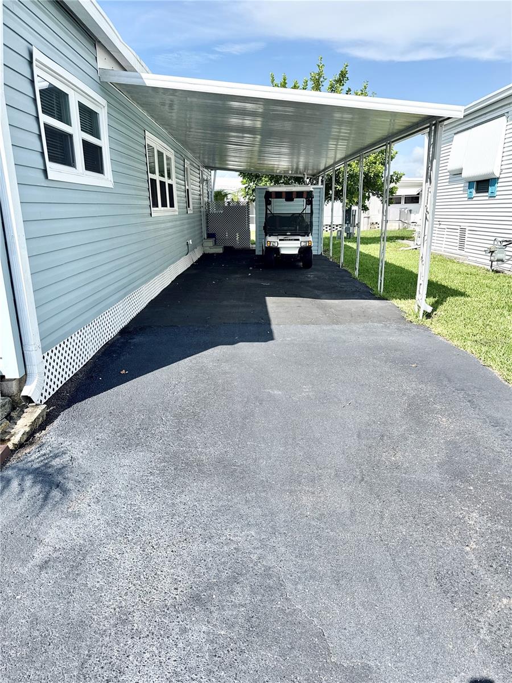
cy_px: 342
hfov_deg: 56.8
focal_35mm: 24
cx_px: 256
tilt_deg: -15.3
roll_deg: +0.8
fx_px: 473
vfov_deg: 71.6
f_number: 1.78
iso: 80
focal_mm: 6.76
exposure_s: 1/4405
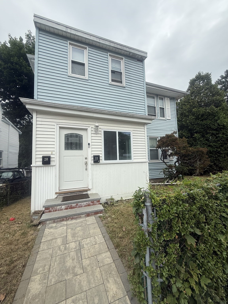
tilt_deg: +4.7
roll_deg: +1.7
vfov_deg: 102.1
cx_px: 114
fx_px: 123
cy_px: 152
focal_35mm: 14
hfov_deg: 85.7
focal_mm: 2.22
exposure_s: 1/549
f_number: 2.2
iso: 50
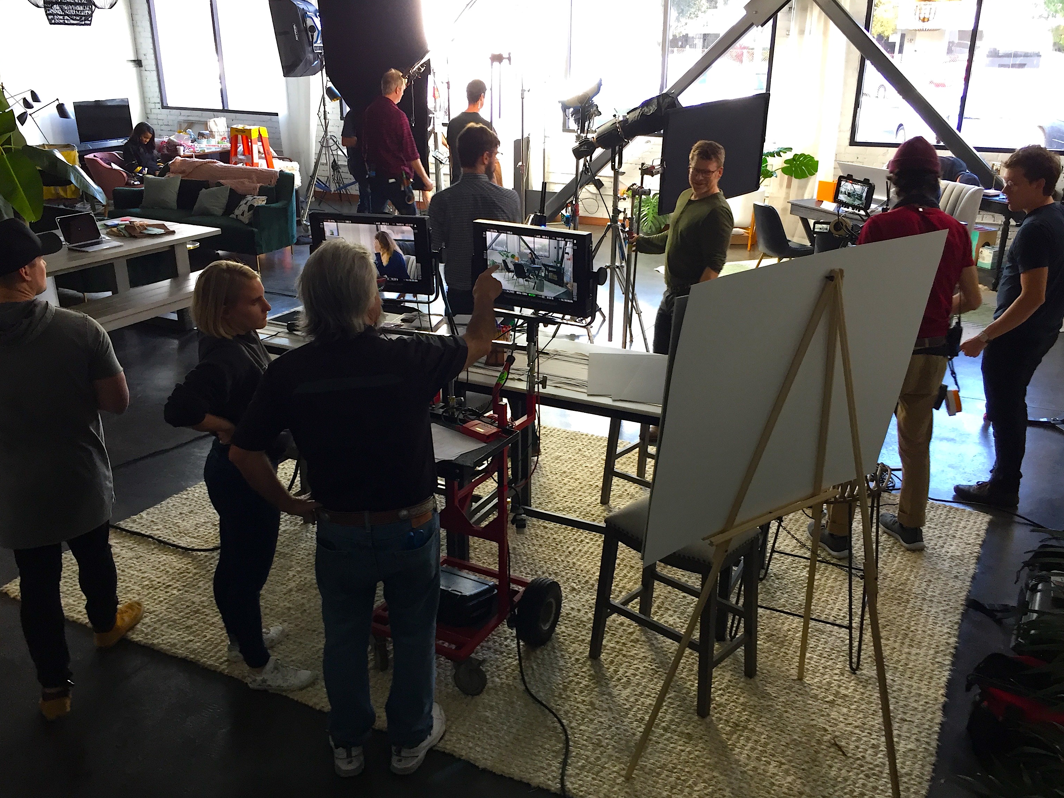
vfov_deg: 45.4
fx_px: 953
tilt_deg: -21.5
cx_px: 516
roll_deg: -0.9
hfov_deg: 58.3
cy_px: 423
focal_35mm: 31
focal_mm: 4.15
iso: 64
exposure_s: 1/30
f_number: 2.2
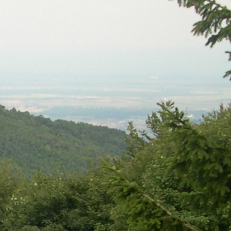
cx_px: -195
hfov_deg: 9.8
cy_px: 255
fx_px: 1268
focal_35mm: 168
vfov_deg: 10.3
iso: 100
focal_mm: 8
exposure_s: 1/96.3
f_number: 7.6
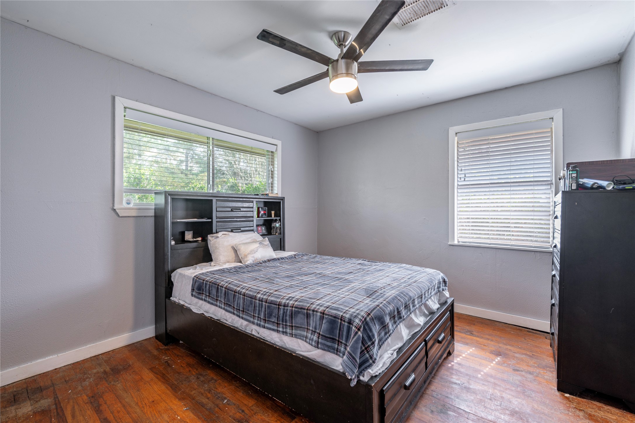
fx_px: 264
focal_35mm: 15
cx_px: 318
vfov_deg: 77.2
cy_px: 212
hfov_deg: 100.4
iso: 100
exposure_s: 1/2.5
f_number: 8
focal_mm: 15
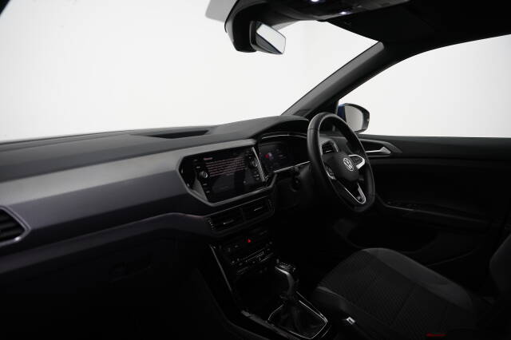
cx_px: 256
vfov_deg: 53.1
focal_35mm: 24
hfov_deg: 73.8
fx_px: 340
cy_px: 170
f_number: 2.8
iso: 2000
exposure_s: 1/160
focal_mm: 24
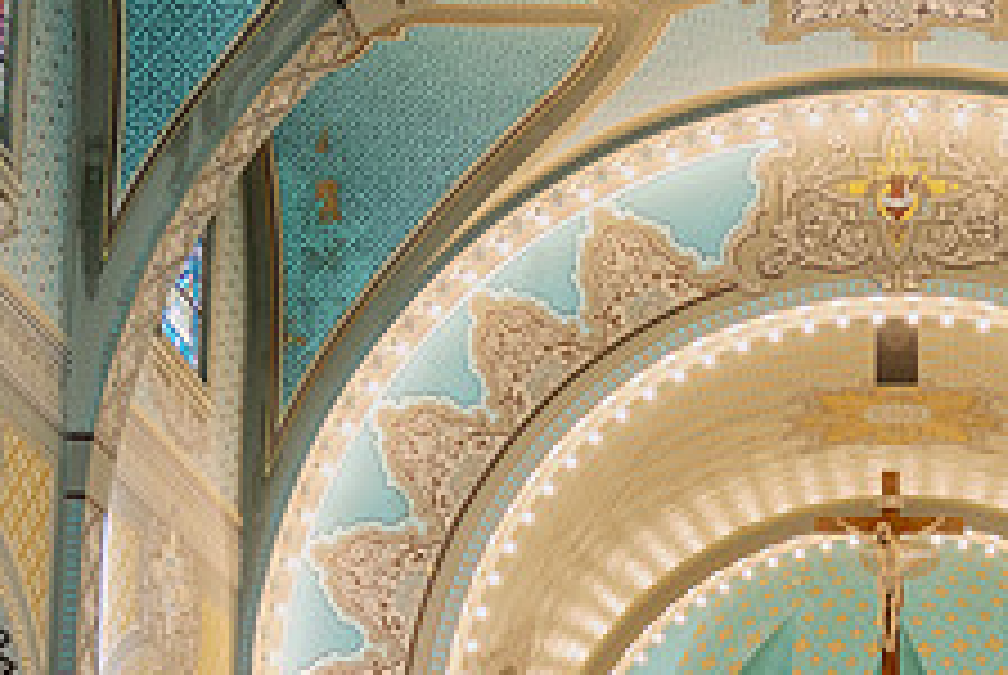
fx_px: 2467
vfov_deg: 15.3
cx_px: 896
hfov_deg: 22.6
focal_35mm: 88
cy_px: 700
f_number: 2.8
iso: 1600
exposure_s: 1/160
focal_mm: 34
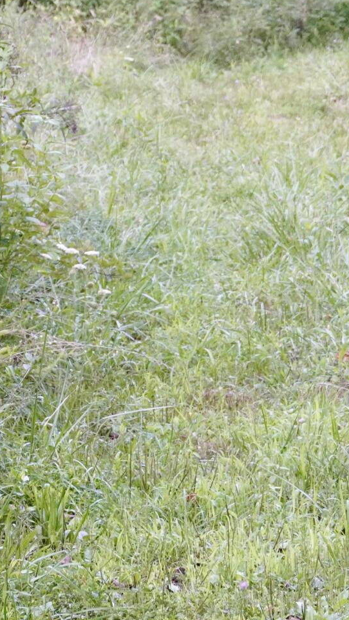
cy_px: 142
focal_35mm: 240
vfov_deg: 9.0
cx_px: 259
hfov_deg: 5.1
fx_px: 3944
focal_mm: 49
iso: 1250
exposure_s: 1/160
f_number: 5
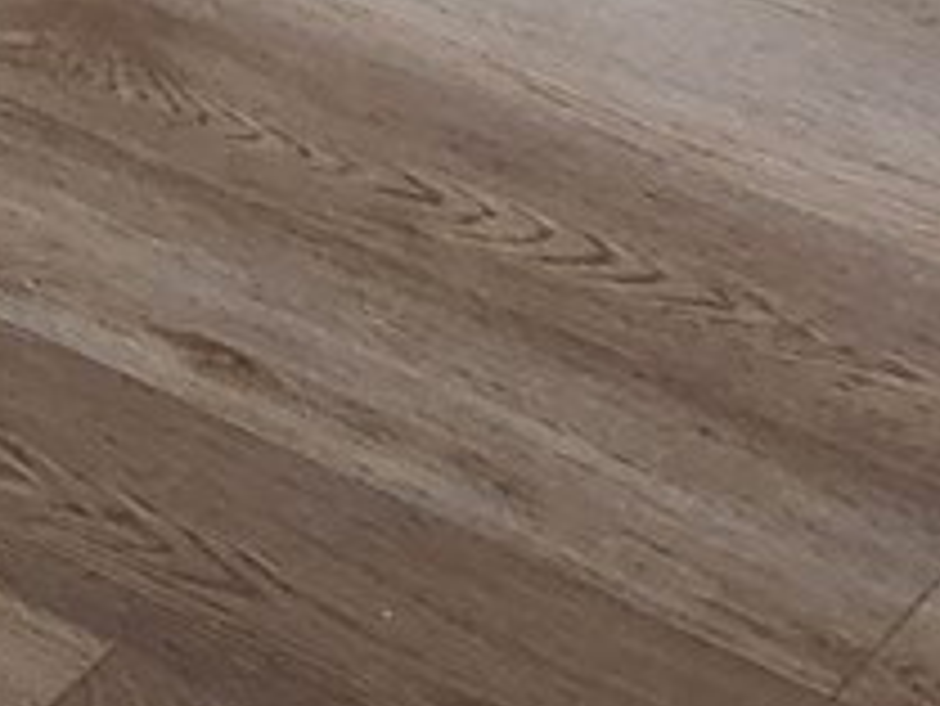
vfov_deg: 7.1
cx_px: -1502
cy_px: -1704
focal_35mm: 176
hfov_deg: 9.6
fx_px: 4782
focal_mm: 5.4
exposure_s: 1/60
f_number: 1.8
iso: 320
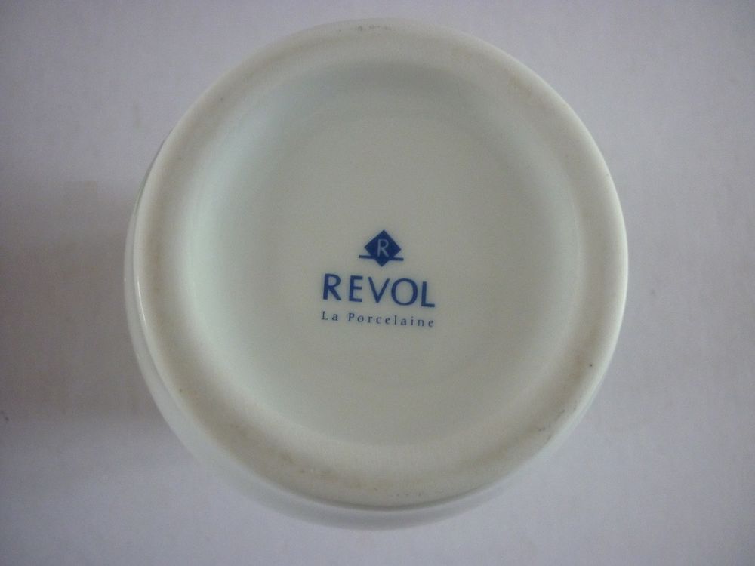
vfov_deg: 42.9
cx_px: 378
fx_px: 720
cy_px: 283
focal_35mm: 33
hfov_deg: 55.4
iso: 400
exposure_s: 1/20
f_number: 2.8
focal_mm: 5.5
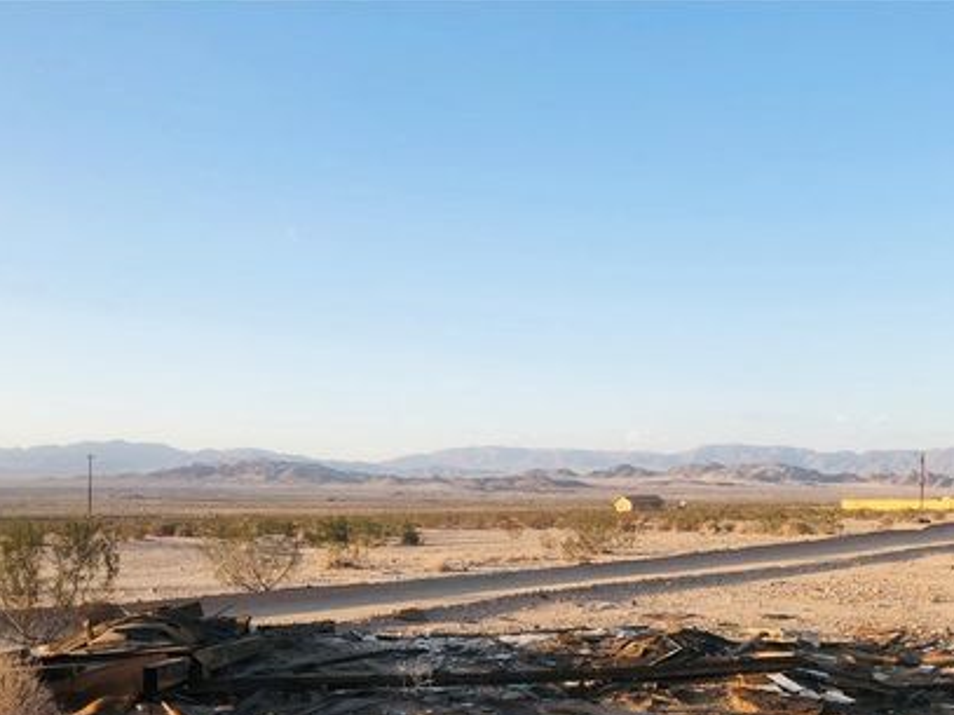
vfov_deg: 32.1
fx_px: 1212
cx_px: 518
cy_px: 560
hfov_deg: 42.9
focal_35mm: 44
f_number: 1.8
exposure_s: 1/889
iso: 20
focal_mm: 4
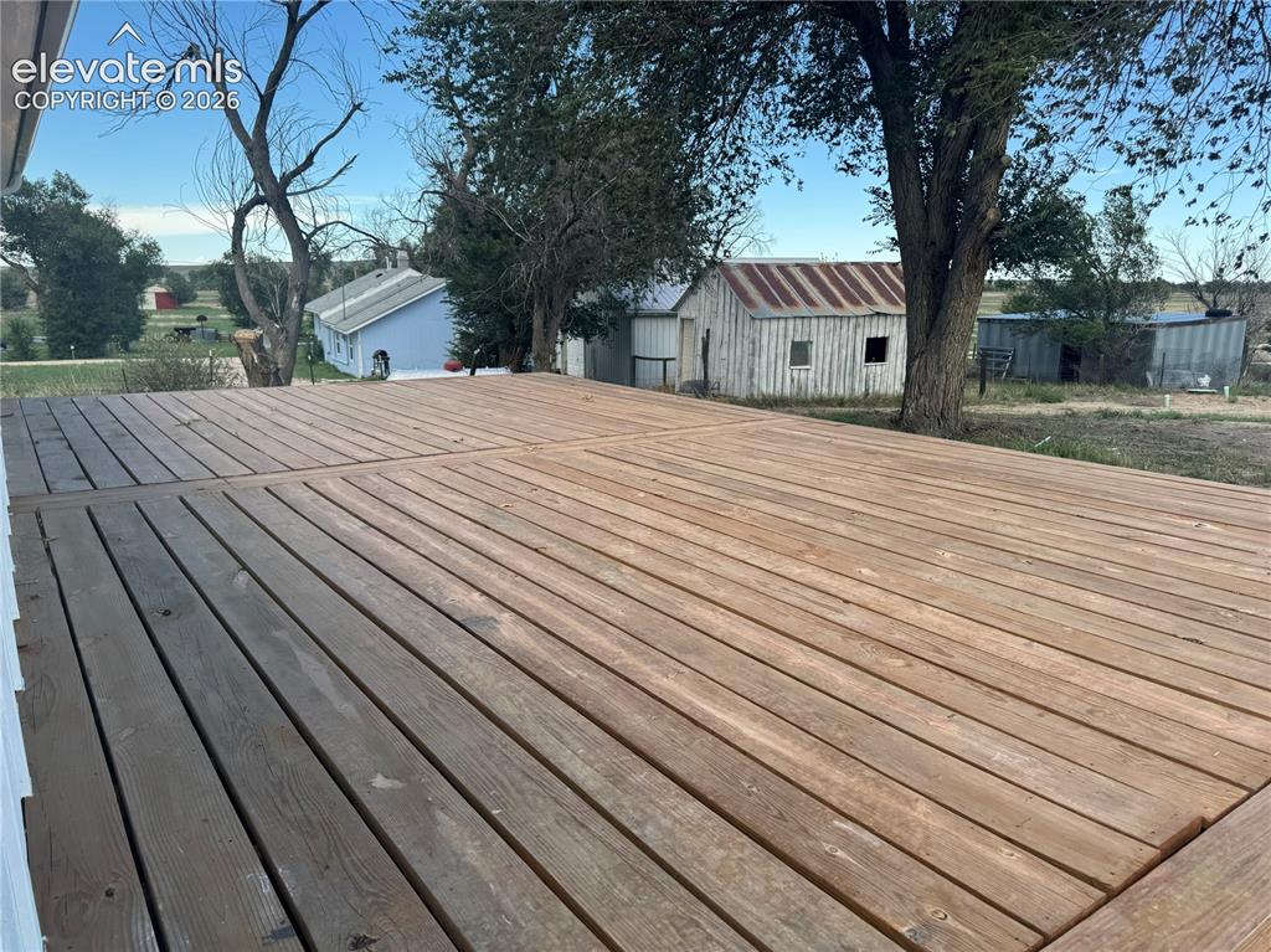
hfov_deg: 71.6
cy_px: 476
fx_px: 881
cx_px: 636
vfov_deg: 56.8
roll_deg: +0.0
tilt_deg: -11.8
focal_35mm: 24
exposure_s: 1/1042
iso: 80
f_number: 1.78
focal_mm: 6.76
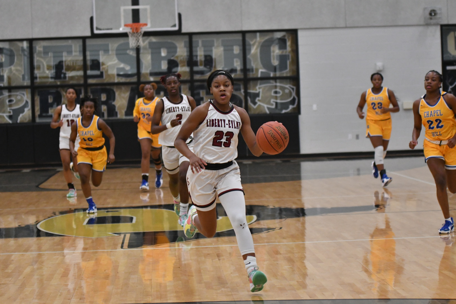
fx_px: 1330
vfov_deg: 13.0
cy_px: 152
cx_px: 228
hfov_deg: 19.5
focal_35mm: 105
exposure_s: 1/640
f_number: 2.8
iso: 4000
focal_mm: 70
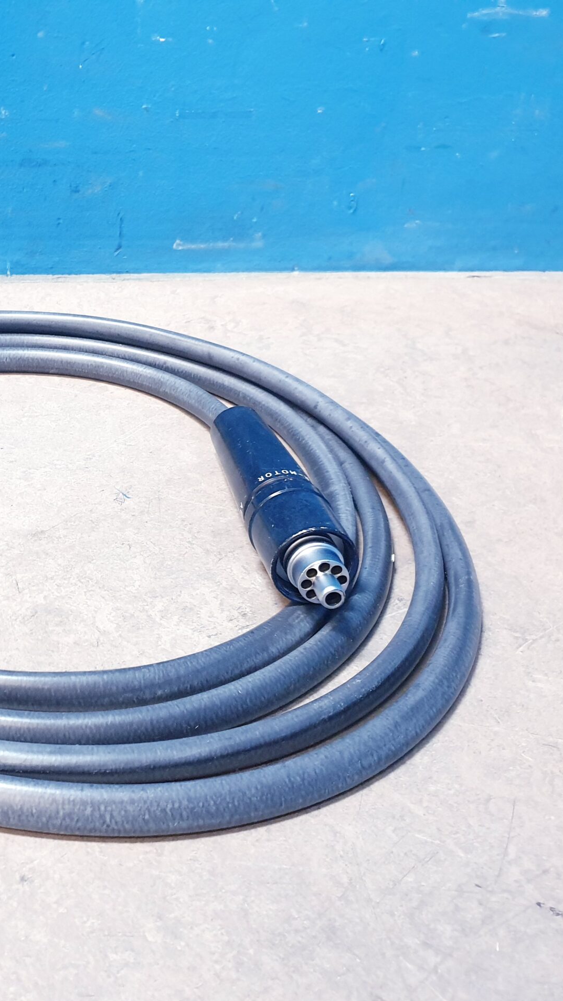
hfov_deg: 29.6
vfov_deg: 52.8
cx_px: 32
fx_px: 1009
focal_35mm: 38
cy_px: 503
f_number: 1.5
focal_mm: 4.3
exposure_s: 1/33
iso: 320
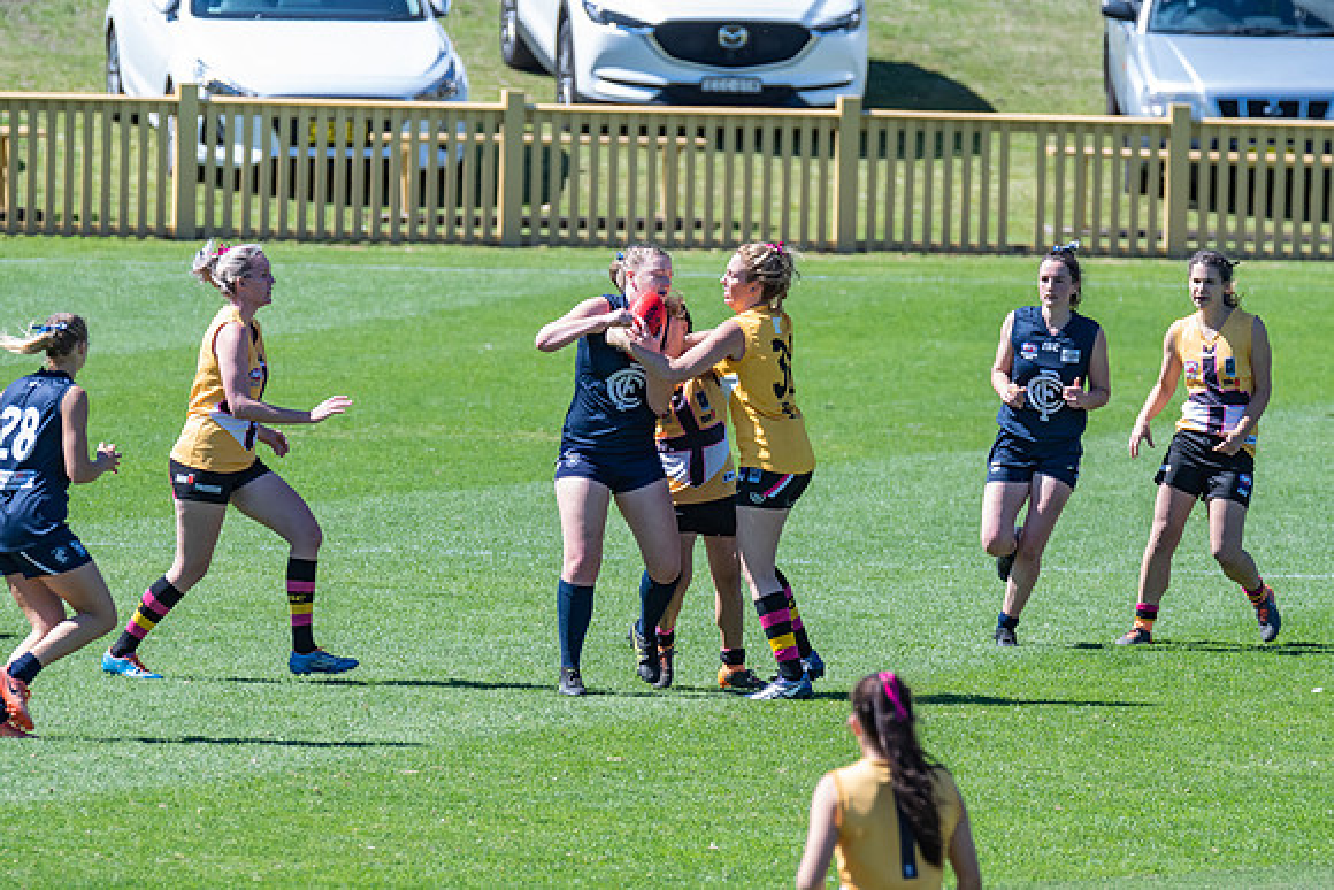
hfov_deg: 3.0
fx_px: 25573
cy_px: 445
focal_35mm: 690
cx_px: 667
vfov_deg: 2.0
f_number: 10
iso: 800
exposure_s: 1/800
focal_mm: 460
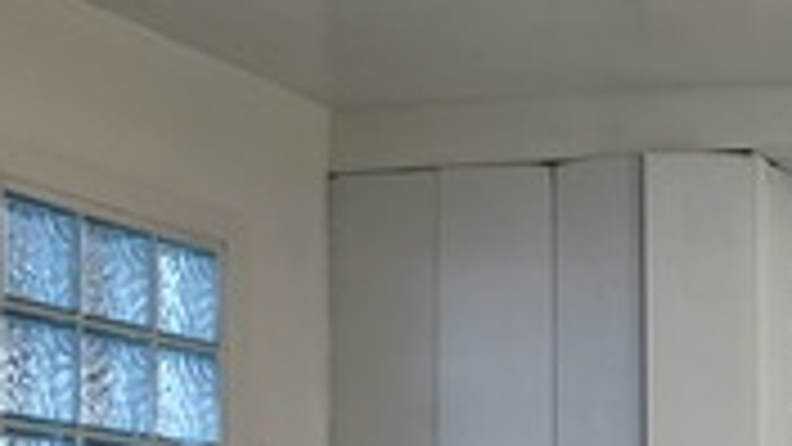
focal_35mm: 95
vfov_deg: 12.2
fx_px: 1995
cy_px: 662
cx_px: 1132
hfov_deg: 19.9
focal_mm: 6.3
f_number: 1.7
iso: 200
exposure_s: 1/120
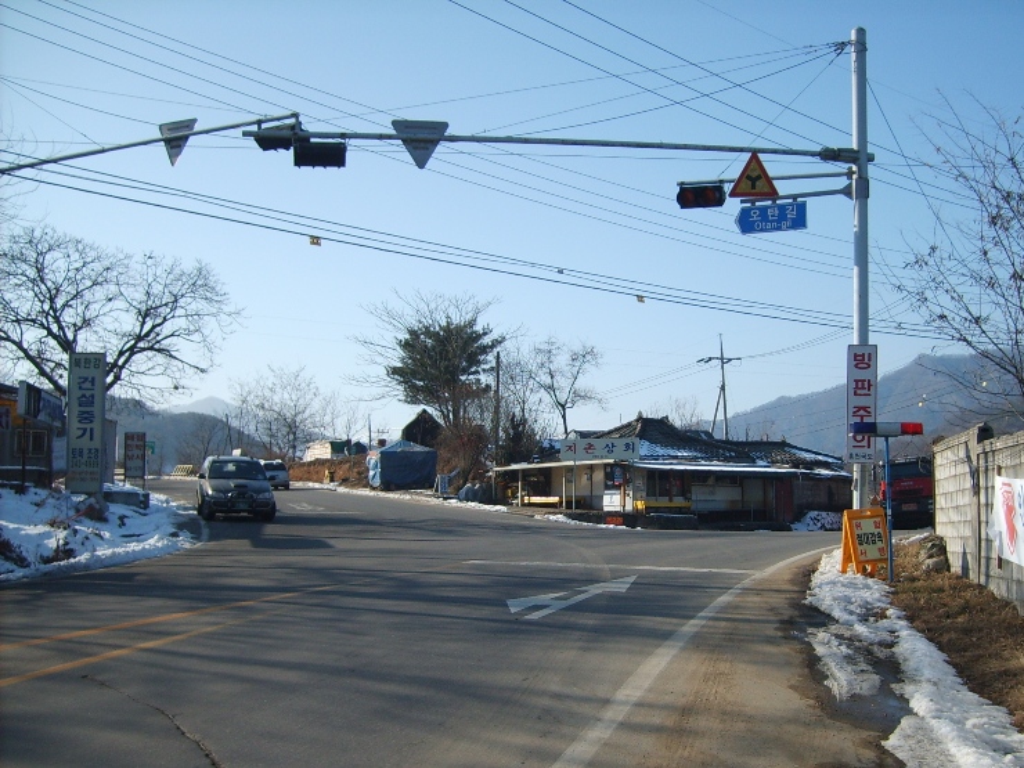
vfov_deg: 40.7
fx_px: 1035
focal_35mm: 35
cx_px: 512
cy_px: 384
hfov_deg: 52.6
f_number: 7.1
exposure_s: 1/180
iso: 50
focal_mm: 5.8
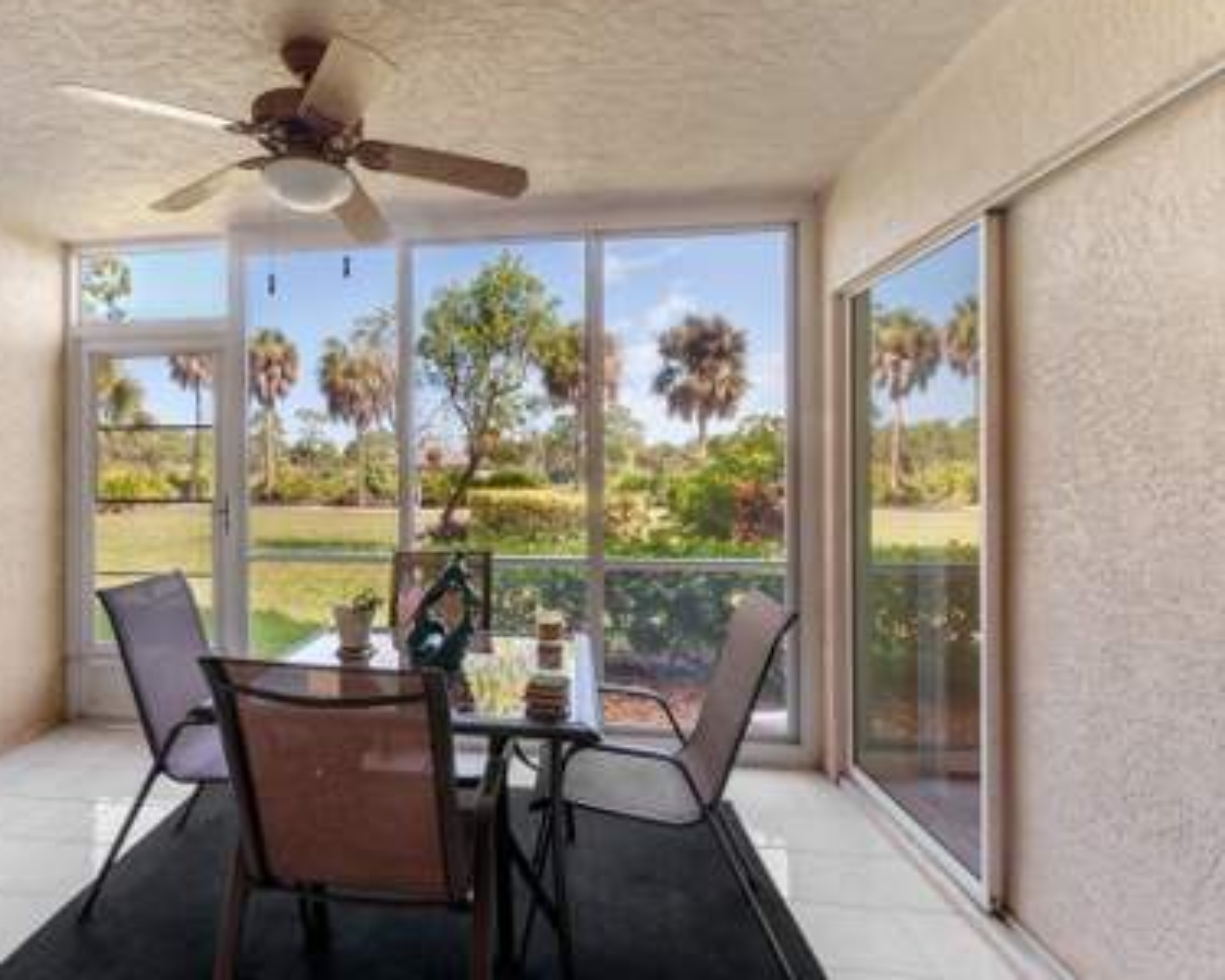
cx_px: 448
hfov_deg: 84.4
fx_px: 653
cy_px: 480
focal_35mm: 18
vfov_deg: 73.8
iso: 200
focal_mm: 10
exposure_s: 1/10
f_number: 8
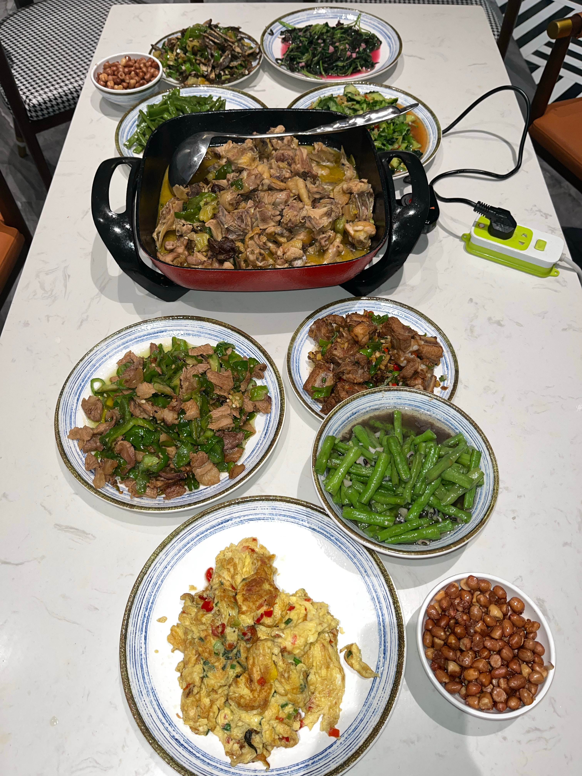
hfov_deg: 53.1
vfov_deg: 67.3
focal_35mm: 26
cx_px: 291
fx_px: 583
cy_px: 388
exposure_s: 1/48
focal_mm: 5.1
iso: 64
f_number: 1.6
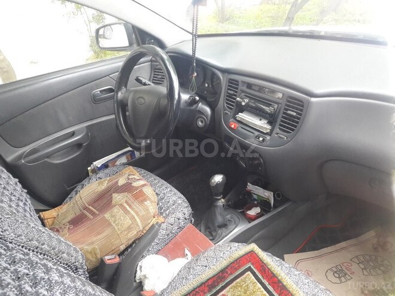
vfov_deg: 49.7
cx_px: 198
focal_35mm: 28
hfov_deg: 63.4
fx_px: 320
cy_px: 148
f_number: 1.9
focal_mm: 3.7
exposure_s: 1/20
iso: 200
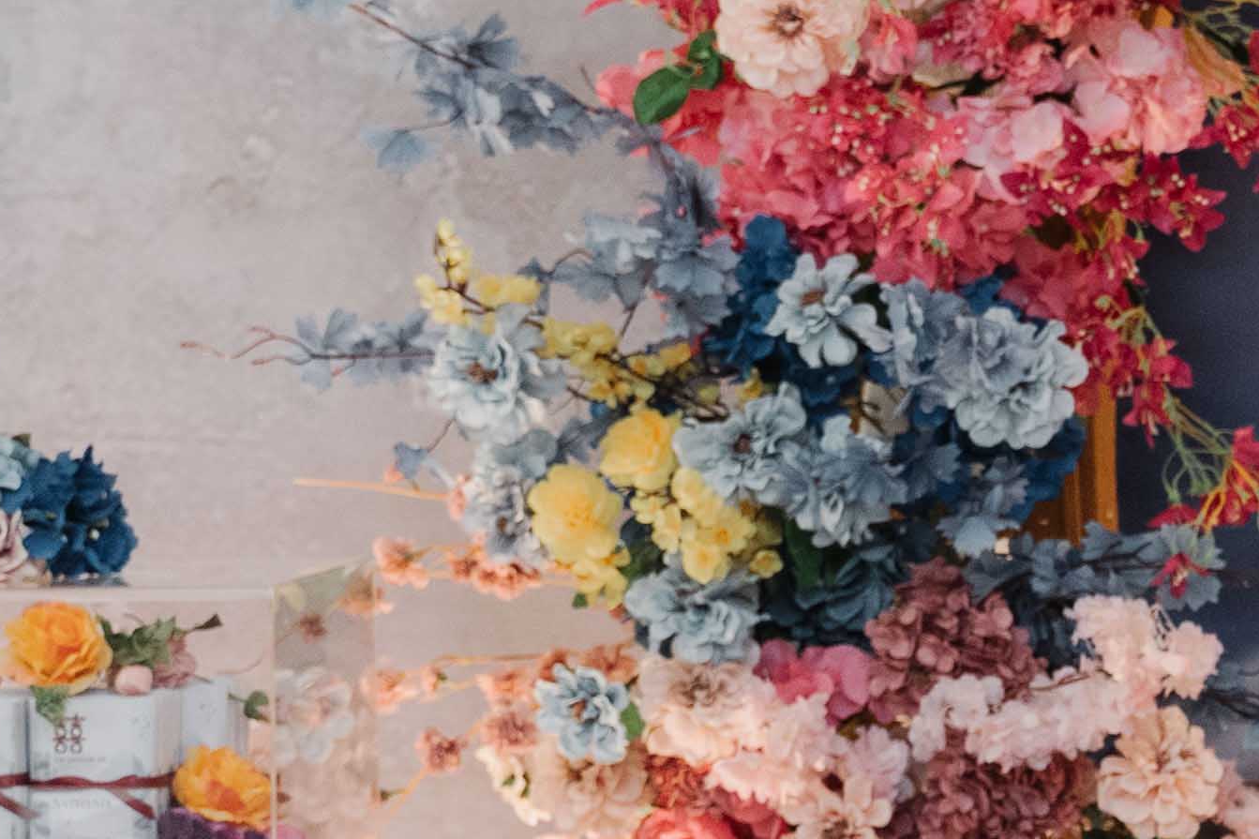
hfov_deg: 9.2
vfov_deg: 6.5
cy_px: 209
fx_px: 7343
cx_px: 2512
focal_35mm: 210
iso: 1600
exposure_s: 1/125
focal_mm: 47
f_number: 4
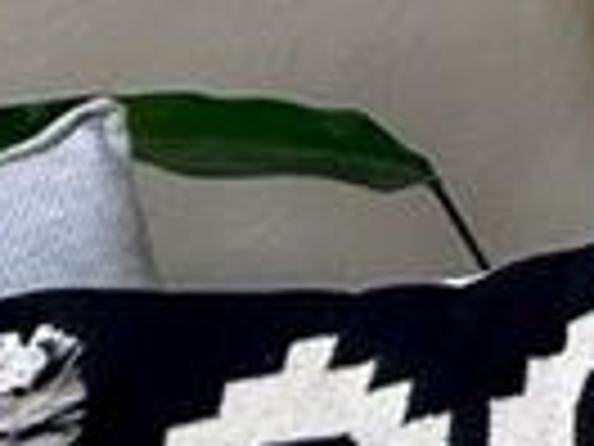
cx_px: 2241
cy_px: -541
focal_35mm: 109
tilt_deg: -1.2
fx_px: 1870
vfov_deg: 11.7
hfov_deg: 8.8
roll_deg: -0.3
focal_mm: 2.22
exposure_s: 1/99
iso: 64
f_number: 2.2
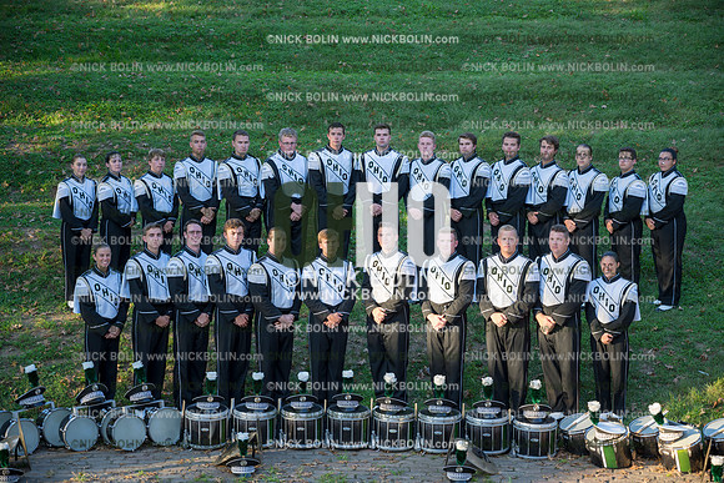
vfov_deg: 19.7
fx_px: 1388
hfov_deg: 29.2
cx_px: 362
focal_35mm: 69
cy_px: 242
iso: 125
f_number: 4
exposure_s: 1/160
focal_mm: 69
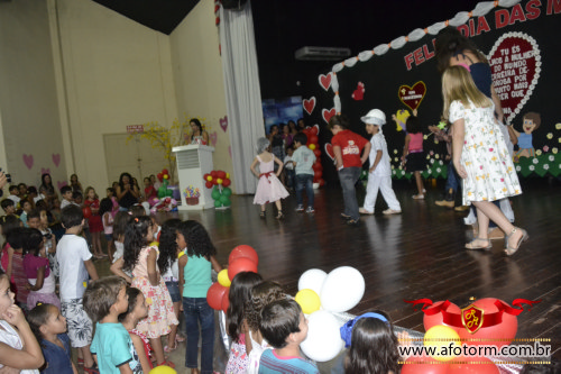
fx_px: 467
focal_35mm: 30
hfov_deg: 61.9
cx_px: 280
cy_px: 187
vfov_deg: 43.6
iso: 3200
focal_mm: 20
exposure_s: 1/60
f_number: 3.5
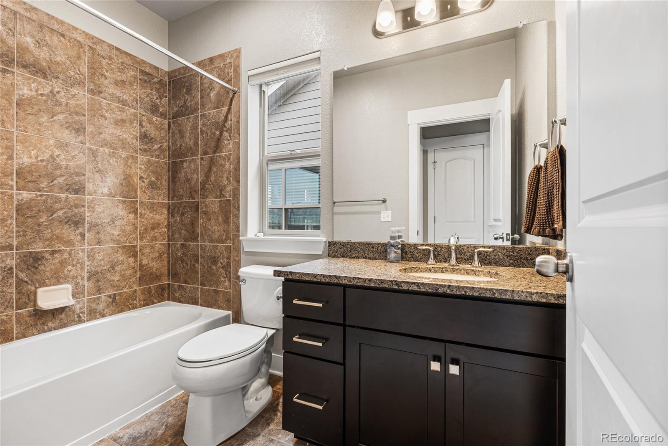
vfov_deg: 73.8
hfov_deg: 96.7
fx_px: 297
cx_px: 334
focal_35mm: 16
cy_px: 223
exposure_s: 1/80
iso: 200
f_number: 8
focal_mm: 16
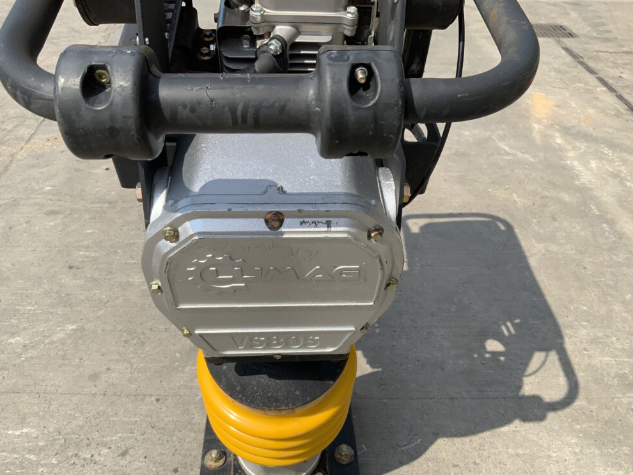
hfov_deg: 60.0
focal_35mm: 30
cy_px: 236
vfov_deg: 46.8
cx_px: 319
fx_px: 548
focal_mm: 3
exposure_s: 1/1786
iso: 16
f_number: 1.8
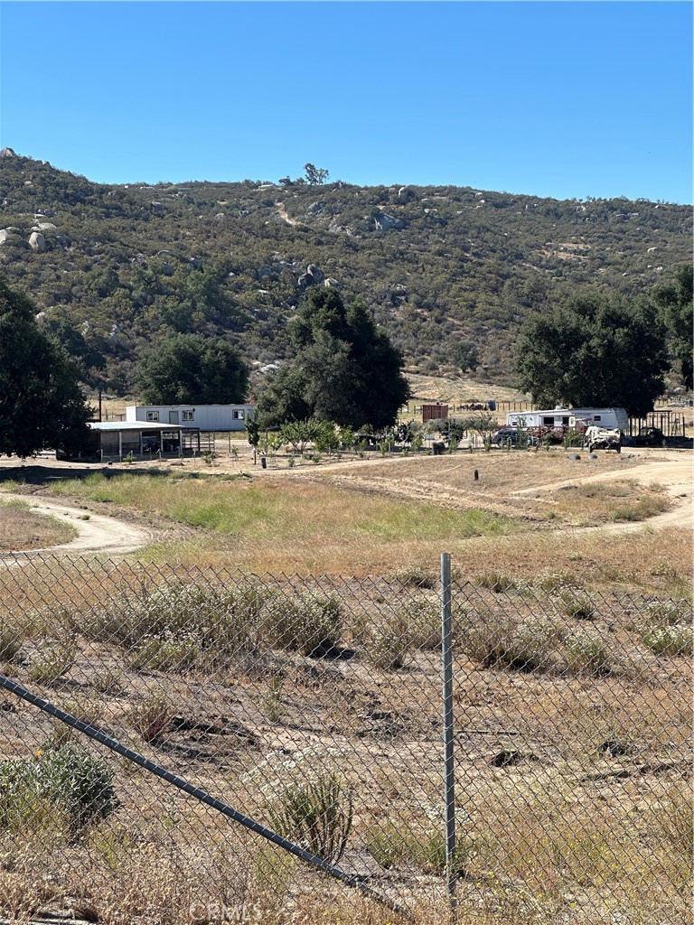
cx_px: 347
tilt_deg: -1.7
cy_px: 462
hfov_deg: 19.1
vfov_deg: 25.3
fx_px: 2058
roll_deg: +1.4
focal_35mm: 77
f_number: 2.8
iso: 32
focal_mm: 9
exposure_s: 1/558
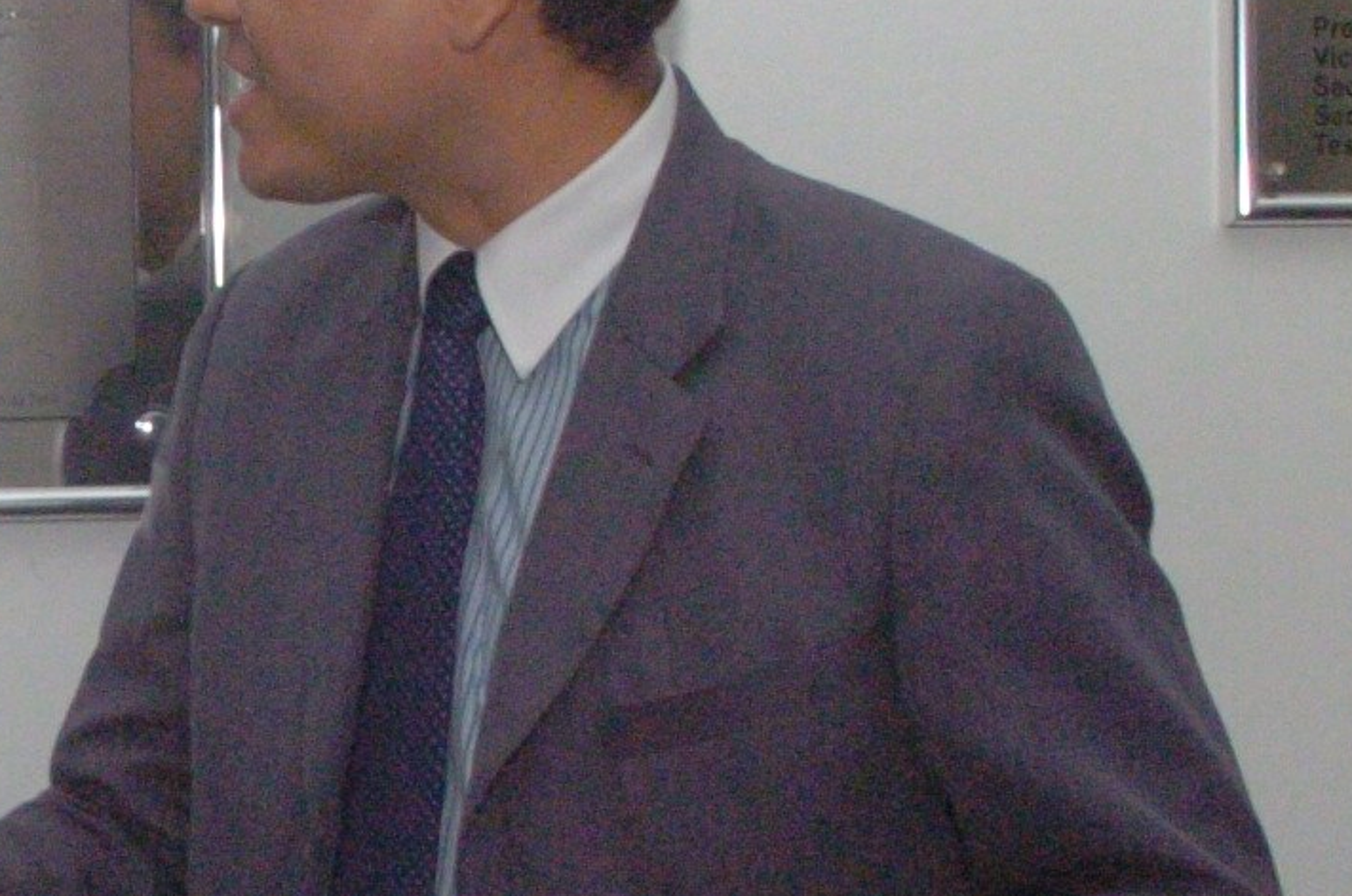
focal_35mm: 104
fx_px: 3898
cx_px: -150
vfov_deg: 13.1
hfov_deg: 18.9
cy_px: 590
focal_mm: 20
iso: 1600
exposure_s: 1/250
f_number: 8
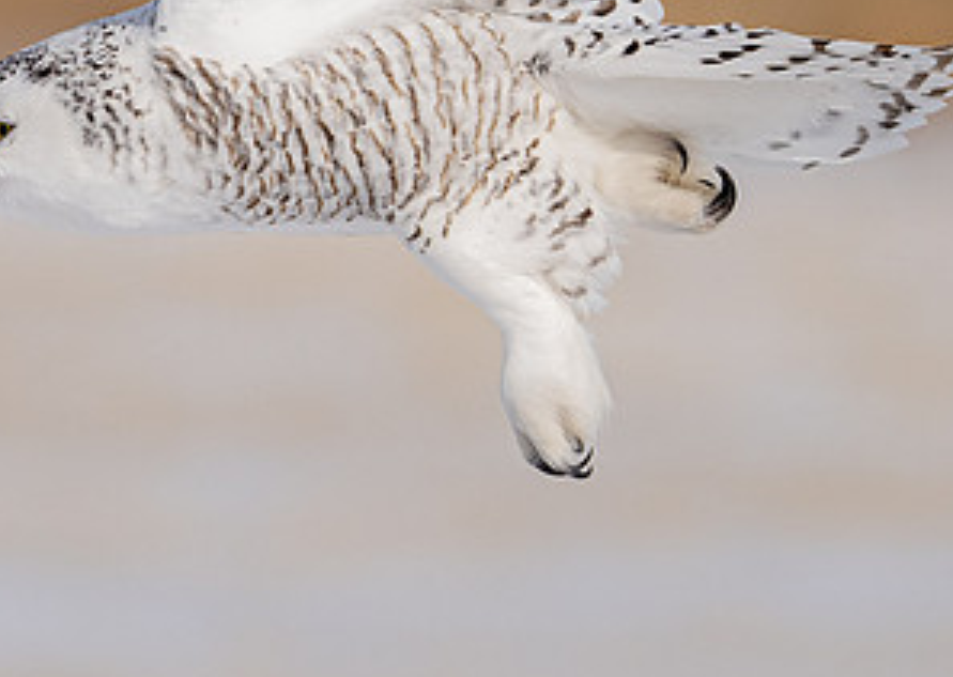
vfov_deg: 0.8
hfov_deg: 1.2
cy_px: -209
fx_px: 47090
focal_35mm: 1743
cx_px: 526
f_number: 5.6
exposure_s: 1/2500
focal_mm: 500
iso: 720
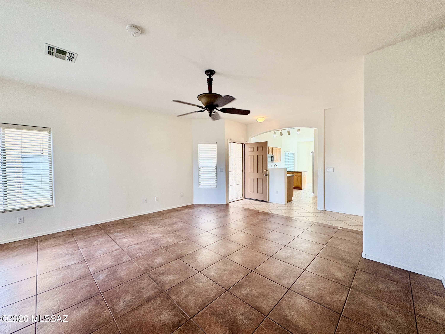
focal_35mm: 14
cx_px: 222
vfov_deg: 85.7
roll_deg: +0.9
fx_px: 180
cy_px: 167
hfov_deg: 102.1
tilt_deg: -0.3
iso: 160
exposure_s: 1/120
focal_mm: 2.22
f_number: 2.2
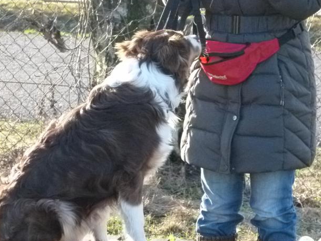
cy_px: 144
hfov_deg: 9.2
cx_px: 139
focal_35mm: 214
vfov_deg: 6.9
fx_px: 1985
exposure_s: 1/800
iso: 800
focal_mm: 29.4
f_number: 3.7
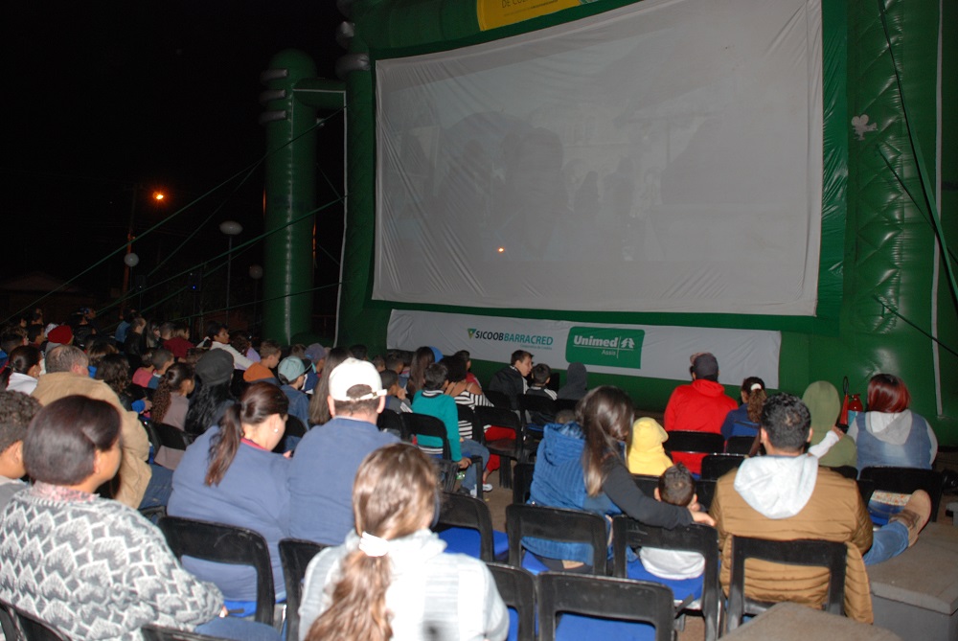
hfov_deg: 61.9
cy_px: 320
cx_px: 479
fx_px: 799
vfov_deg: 43.7
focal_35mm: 30
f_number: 4
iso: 400
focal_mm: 20
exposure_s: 1/60
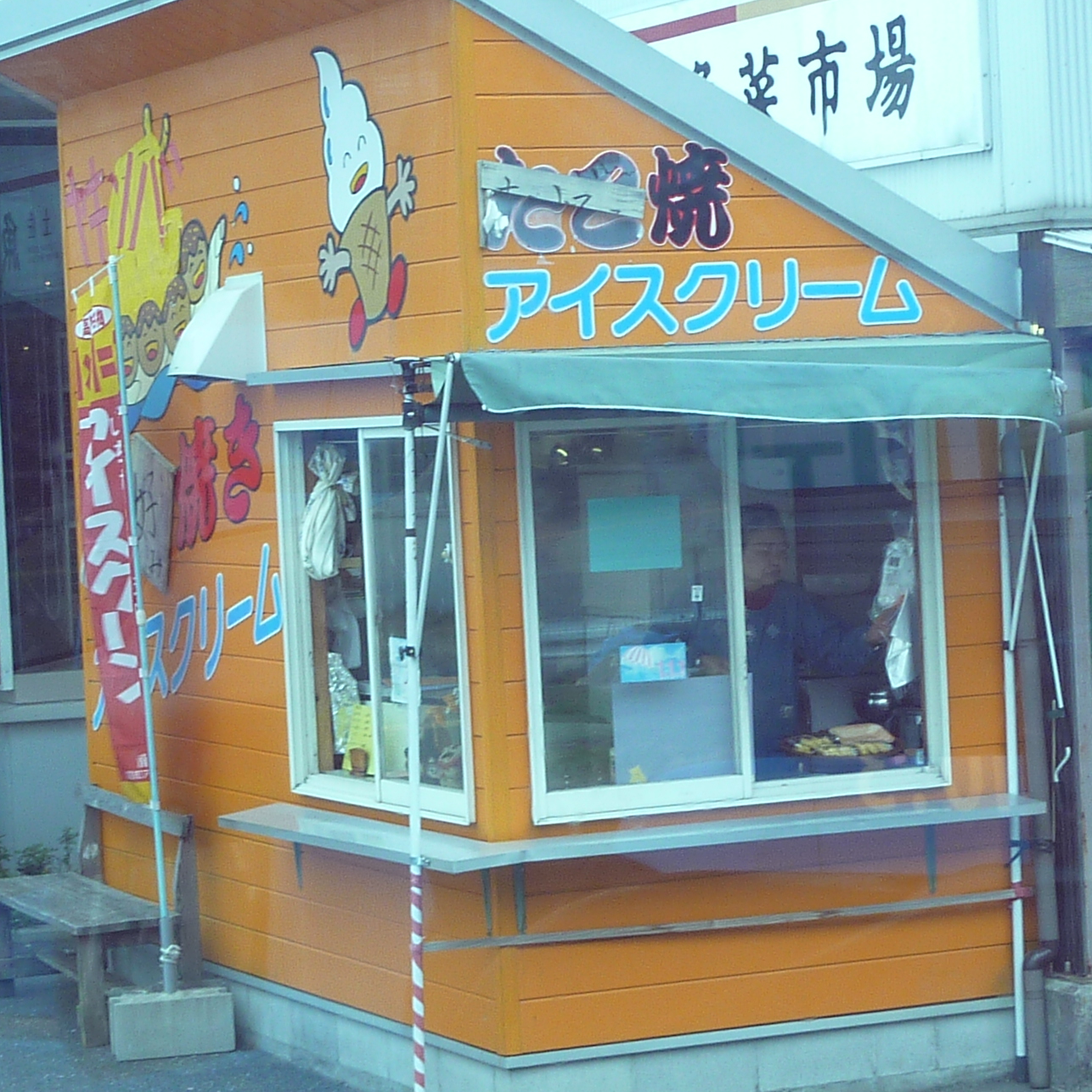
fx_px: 3819
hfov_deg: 16.3
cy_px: 532
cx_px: 475
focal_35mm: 107
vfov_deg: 16.3
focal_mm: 6.9
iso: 80
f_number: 3.7
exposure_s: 1/40
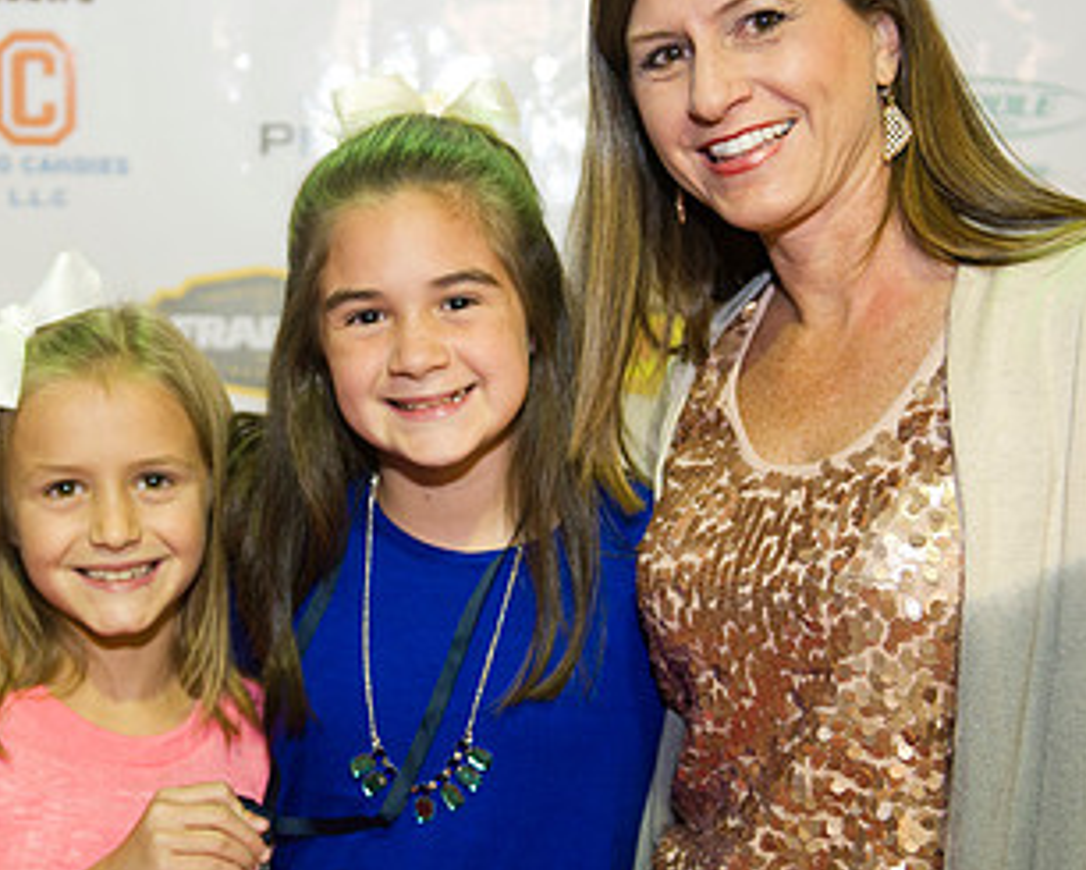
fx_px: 2283
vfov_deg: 21.6
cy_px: 398
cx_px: 419
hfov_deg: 26.7
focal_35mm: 71
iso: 1000
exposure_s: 1/80
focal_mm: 40
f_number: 2.8
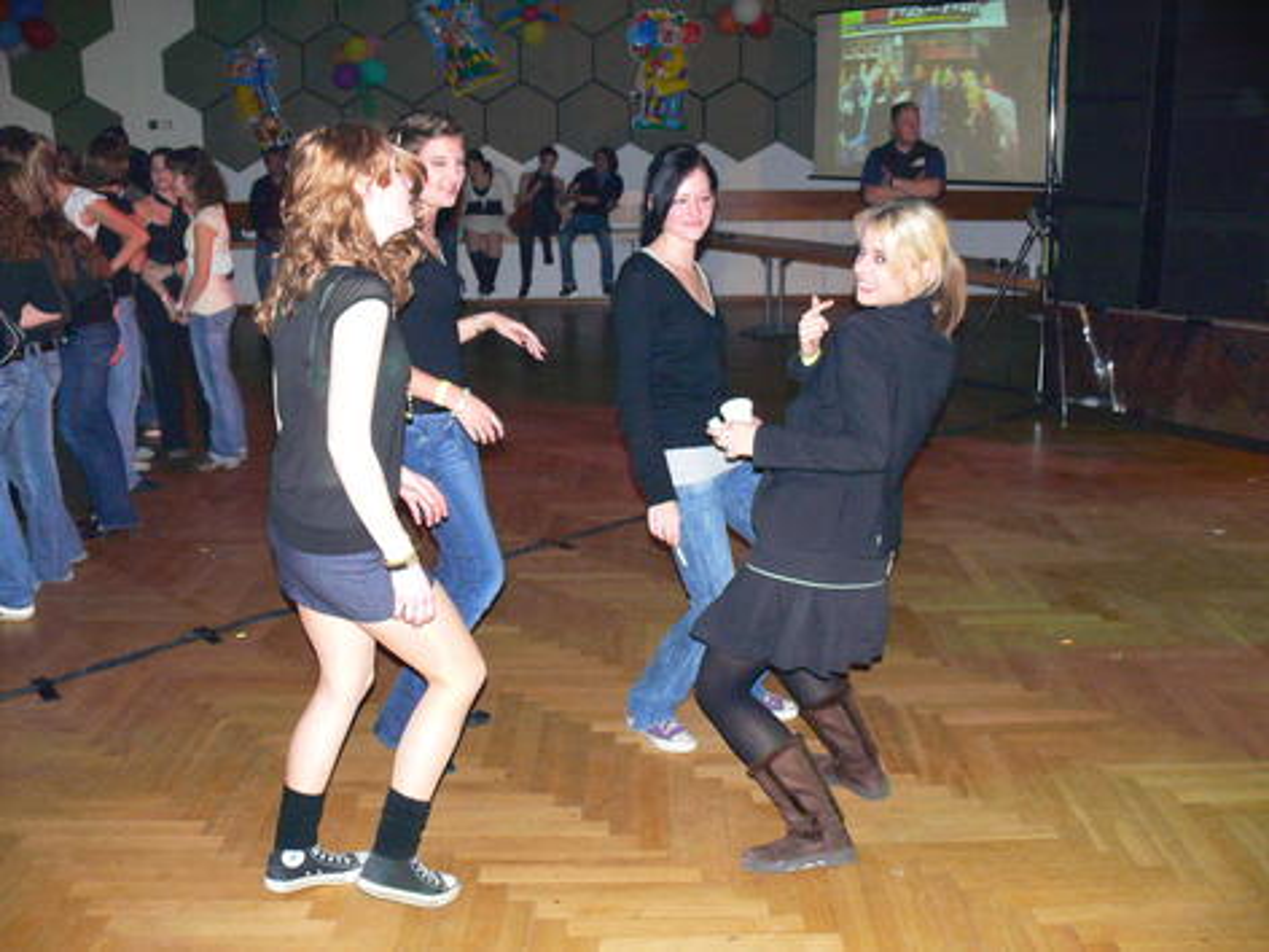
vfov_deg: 40.7
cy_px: 476
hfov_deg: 52.6
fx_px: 1283
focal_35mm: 35
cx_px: 634
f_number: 2.8
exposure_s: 1/30
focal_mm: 7.4
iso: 250
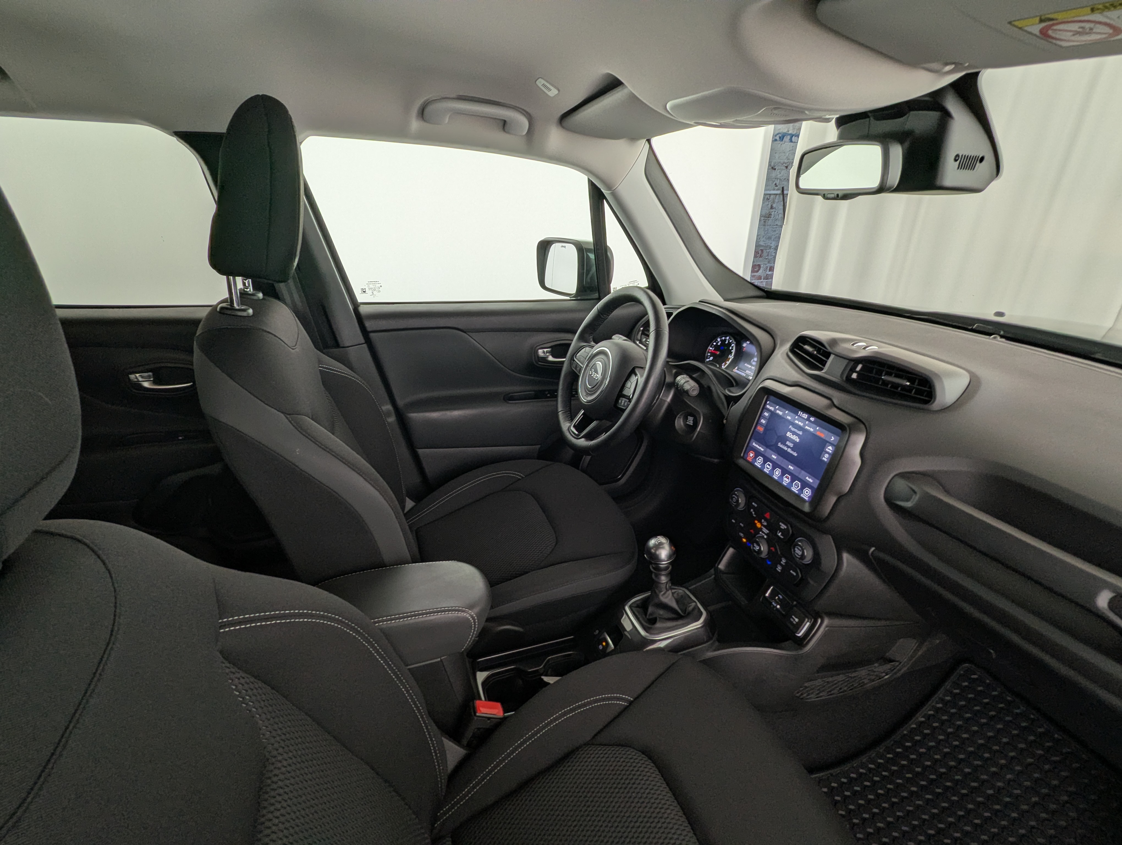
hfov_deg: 94.4
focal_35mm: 16
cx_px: 561
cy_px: 422
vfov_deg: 78.2
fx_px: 519
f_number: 2.2
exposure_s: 1/123
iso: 79
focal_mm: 2.35
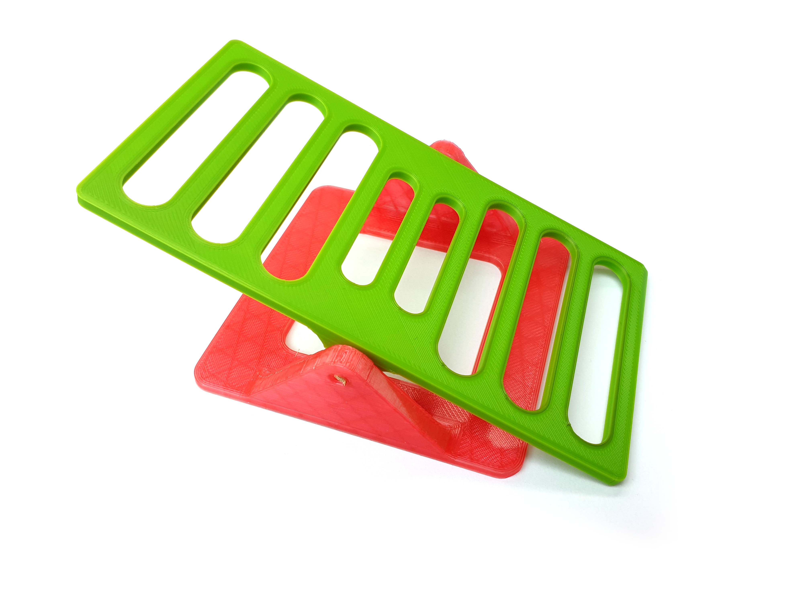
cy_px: 304
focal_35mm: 26
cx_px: 405
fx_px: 608
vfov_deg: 53.1
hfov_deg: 67.3
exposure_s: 1/127
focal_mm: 4.3
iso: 50
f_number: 2.4
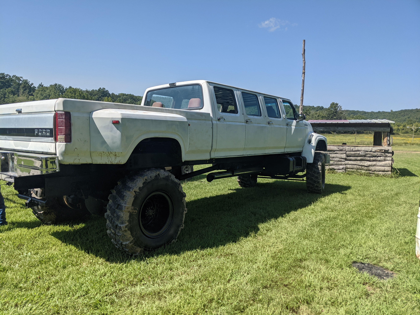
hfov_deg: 65.3
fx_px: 328
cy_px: 158
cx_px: 210
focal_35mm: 27
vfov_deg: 51.4
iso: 51
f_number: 1.73
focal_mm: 4.38
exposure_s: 1/3356
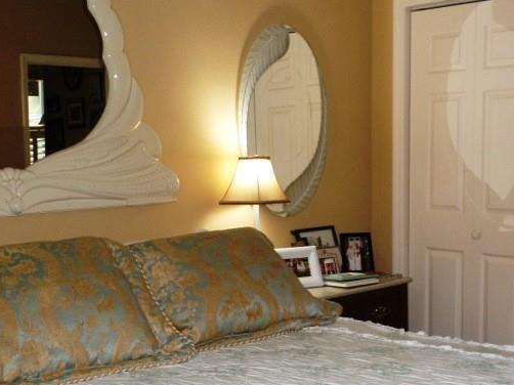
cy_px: 228
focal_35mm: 51
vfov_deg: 28.5
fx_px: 757
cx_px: 253
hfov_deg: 37.5
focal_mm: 4.5
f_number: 2.5
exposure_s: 1/30
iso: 120
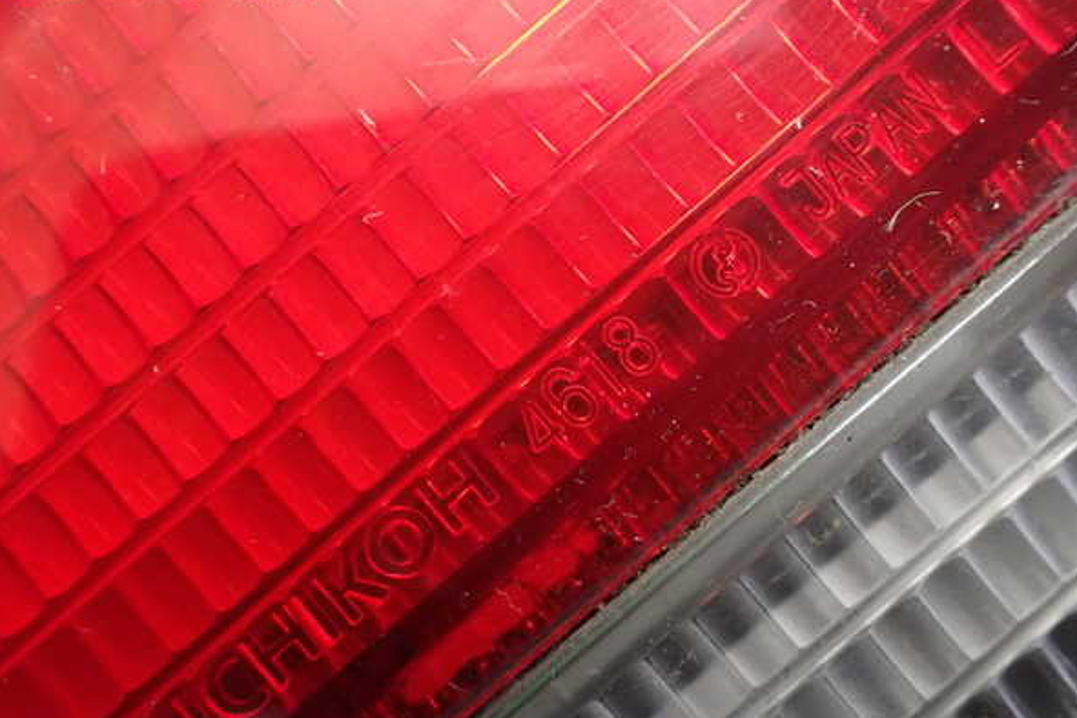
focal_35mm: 38
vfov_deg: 35.0
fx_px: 1137
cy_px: 374
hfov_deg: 50.7
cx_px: 543
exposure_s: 1/40
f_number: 2.5
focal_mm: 6.37
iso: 1250
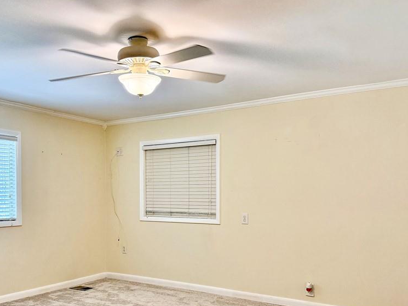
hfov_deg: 55.3
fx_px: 389
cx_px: 190
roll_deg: +0.0
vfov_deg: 42.5
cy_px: 198
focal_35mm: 33
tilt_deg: -0.6
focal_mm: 6.76
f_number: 1.78
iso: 200
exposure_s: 1/133
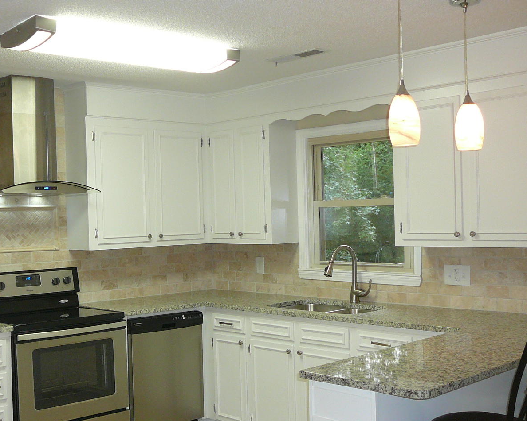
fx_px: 718
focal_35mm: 46
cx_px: 235
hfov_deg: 40.3
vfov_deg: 32.7
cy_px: 245
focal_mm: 5.2
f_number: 2.8
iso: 125
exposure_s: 1/30
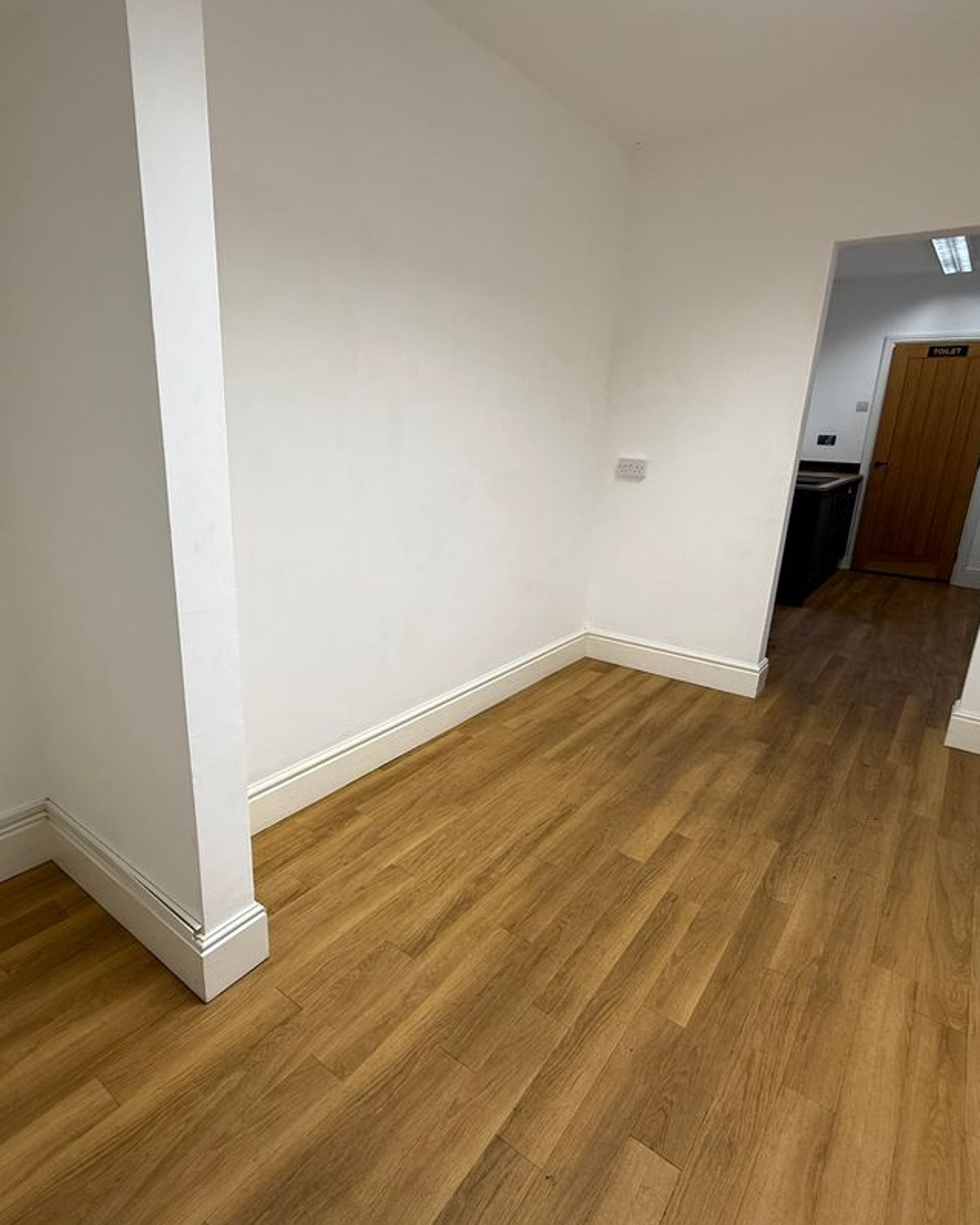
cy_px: 609
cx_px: 442
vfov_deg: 83.3
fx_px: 689
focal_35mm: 19
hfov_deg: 70.7
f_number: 2.2
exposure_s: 1/100
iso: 100
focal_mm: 2.22
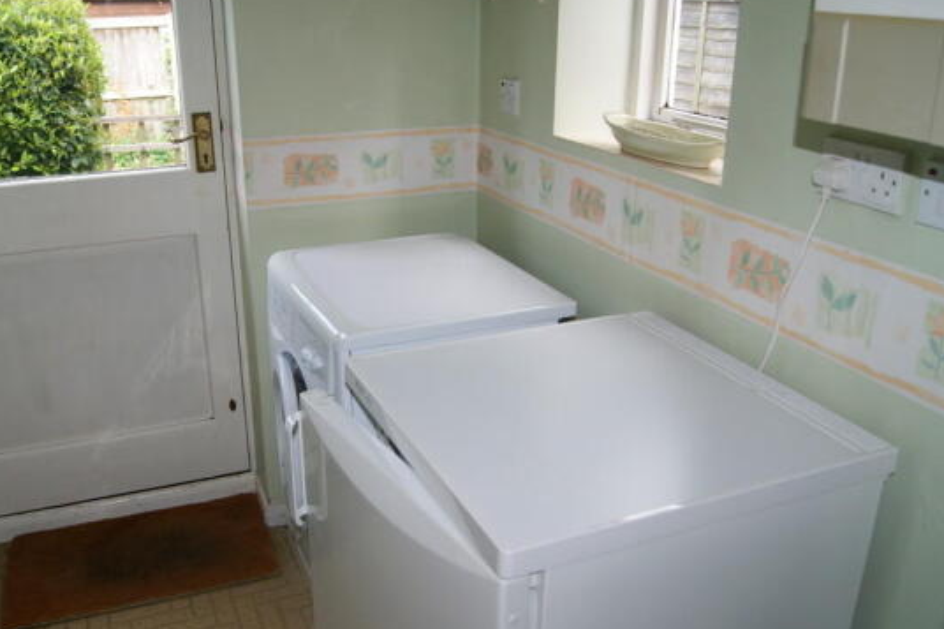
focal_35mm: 33
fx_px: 865
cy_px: 330
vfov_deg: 39.9
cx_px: 425
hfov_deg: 57.1
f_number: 4
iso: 250
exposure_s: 1/160
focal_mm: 18
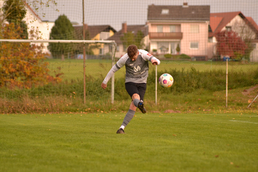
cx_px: 129
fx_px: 2096
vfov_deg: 4.7
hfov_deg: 7.0
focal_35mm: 292
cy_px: 86
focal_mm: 195
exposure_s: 1/3200
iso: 1600
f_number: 4.8
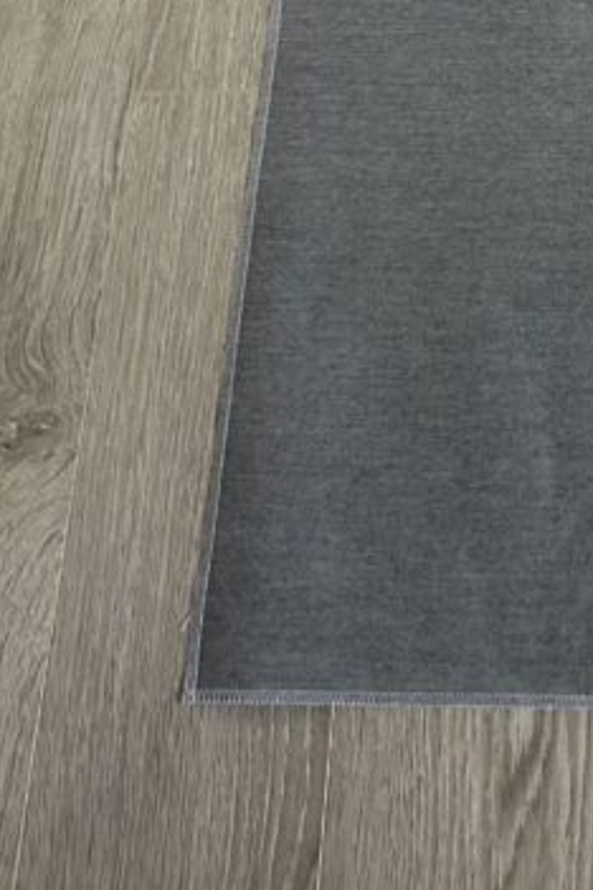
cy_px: -383
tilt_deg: -59.5
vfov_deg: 22.0
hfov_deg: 16.6
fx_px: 1952
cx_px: 692
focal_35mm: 79
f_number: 1.5
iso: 125
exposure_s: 1/109
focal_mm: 5.7
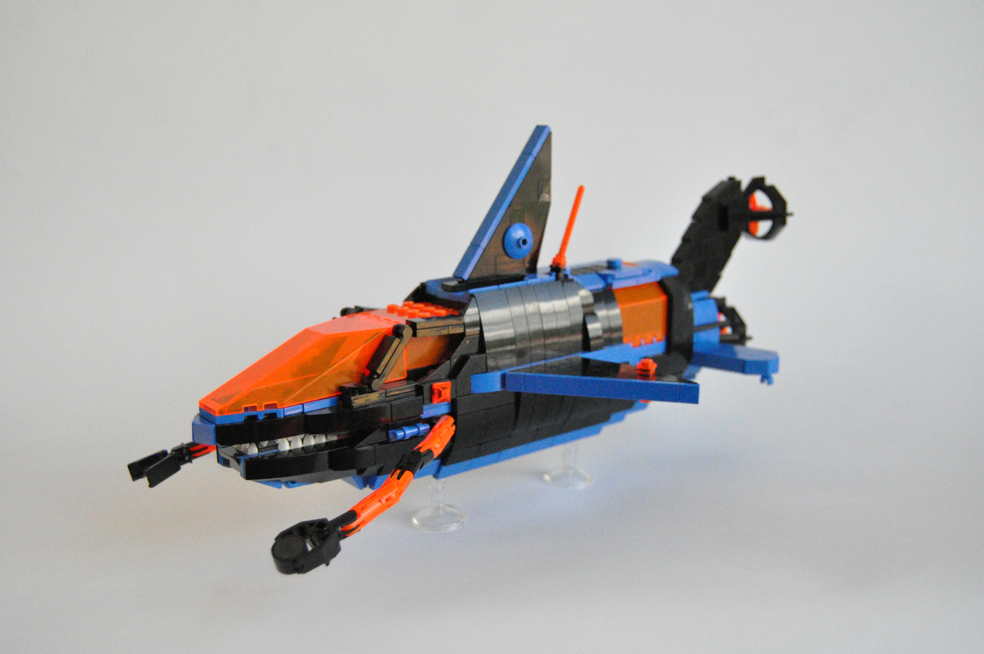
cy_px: 327
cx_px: 492
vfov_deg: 34.1
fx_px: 1065
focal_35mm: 39
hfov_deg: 49.6
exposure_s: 1/3200
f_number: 4
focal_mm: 26
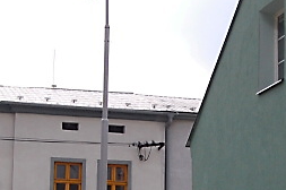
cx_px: 145
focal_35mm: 95
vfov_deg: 14.1
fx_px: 754
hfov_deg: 21.5
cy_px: 197
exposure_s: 1/500
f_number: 11
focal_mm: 20
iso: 400
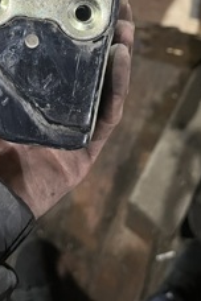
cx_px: 44
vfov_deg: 32.5
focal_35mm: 57
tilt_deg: -67.8
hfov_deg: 23.5
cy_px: 5
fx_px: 477
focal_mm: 5.1
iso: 640
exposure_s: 1/33
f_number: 1.6
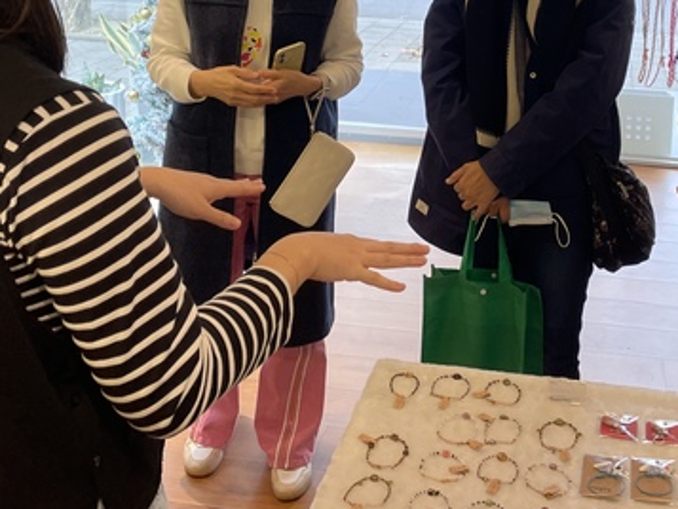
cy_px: 26
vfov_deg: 27.3
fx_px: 999
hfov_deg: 37.0
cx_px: 465
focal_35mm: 51
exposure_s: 1/120
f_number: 1.6
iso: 50
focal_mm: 4.2
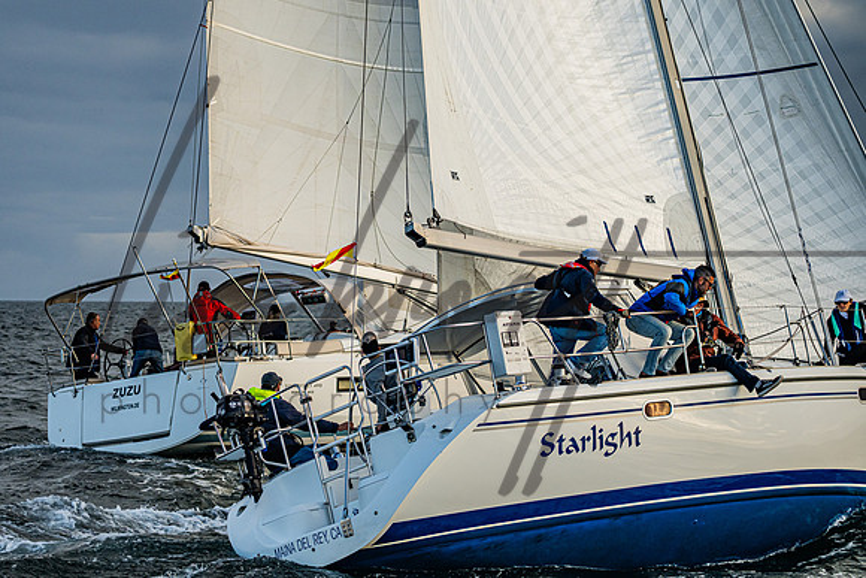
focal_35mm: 125
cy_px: 234
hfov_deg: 16.4
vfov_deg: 11.0
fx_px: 3001
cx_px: 333
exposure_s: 1/2500
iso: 400
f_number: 4.5
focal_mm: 100
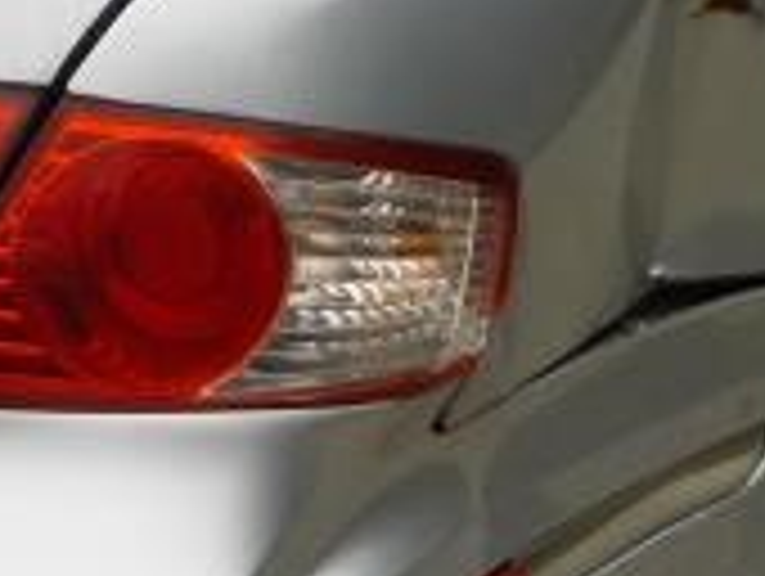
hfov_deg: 13.8
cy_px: 288
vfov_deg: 10.5
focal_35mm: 141
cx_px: 27
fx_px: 3120
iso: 125
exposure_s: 1/320
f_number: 3.3
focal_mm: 4.1
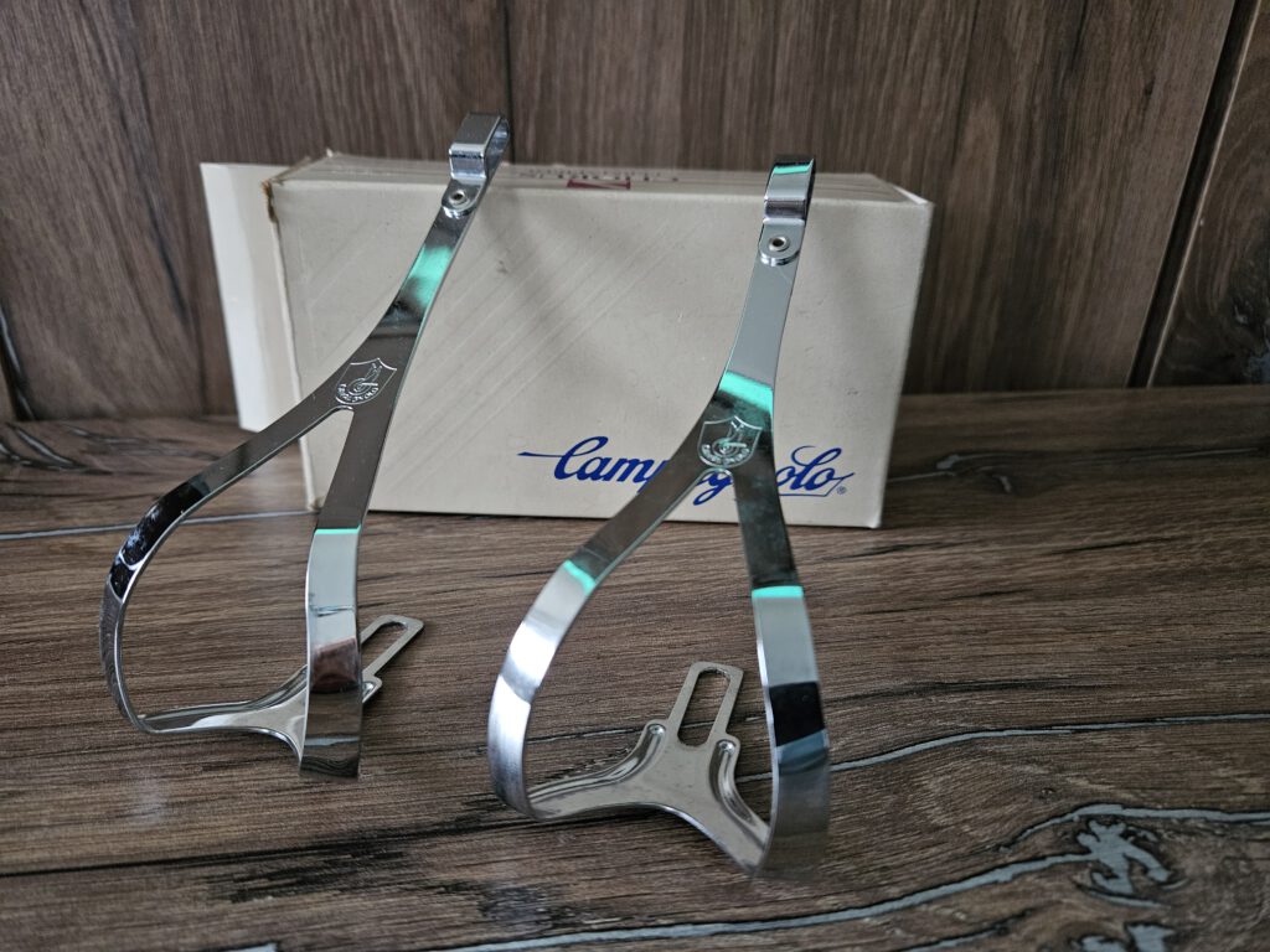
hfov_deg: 73.9
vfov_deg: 58.9
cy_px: 476
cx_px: 635
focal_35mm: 23
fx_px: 844
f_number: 1.8
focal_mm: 5.4
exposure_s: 1/25
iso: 640
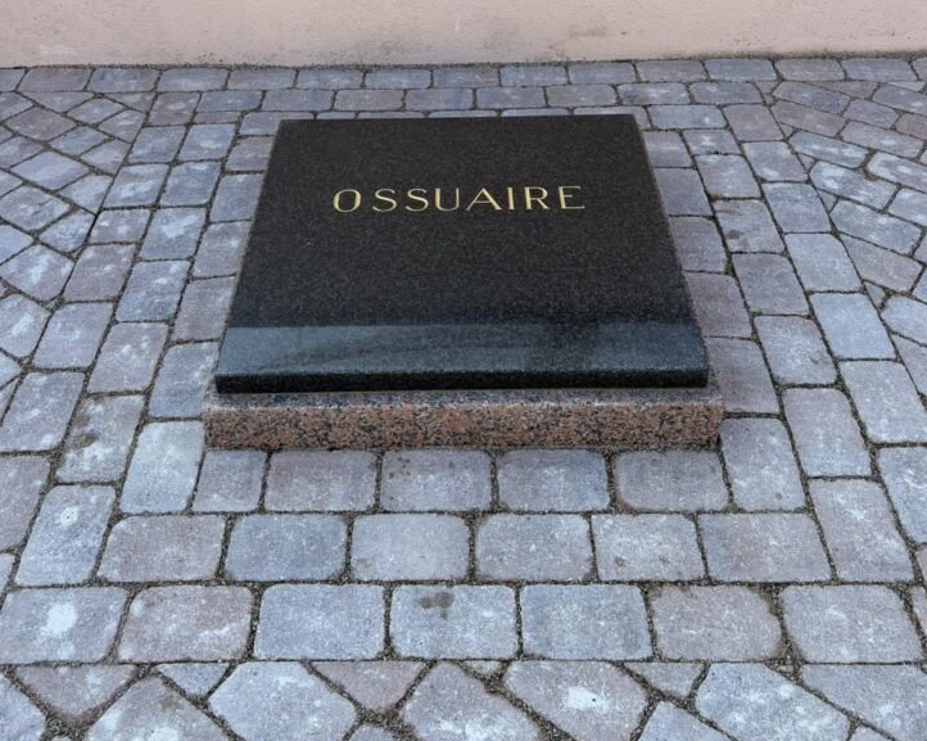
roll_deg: +1.2
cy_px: 226
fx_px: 987
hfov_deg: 50.3
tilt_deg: -35.9
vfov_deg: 40.4
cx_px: 453
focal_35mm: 36
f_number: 1.6
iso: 50
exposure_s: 1/945
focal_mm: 5.96
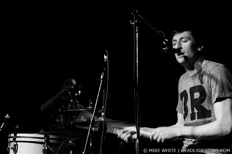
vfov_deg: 13.0
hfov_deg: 19.5
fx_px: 676
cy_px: 77
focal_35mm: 105
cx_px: 116
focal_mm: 70
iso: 1000
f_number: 2.8
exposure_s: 1/80
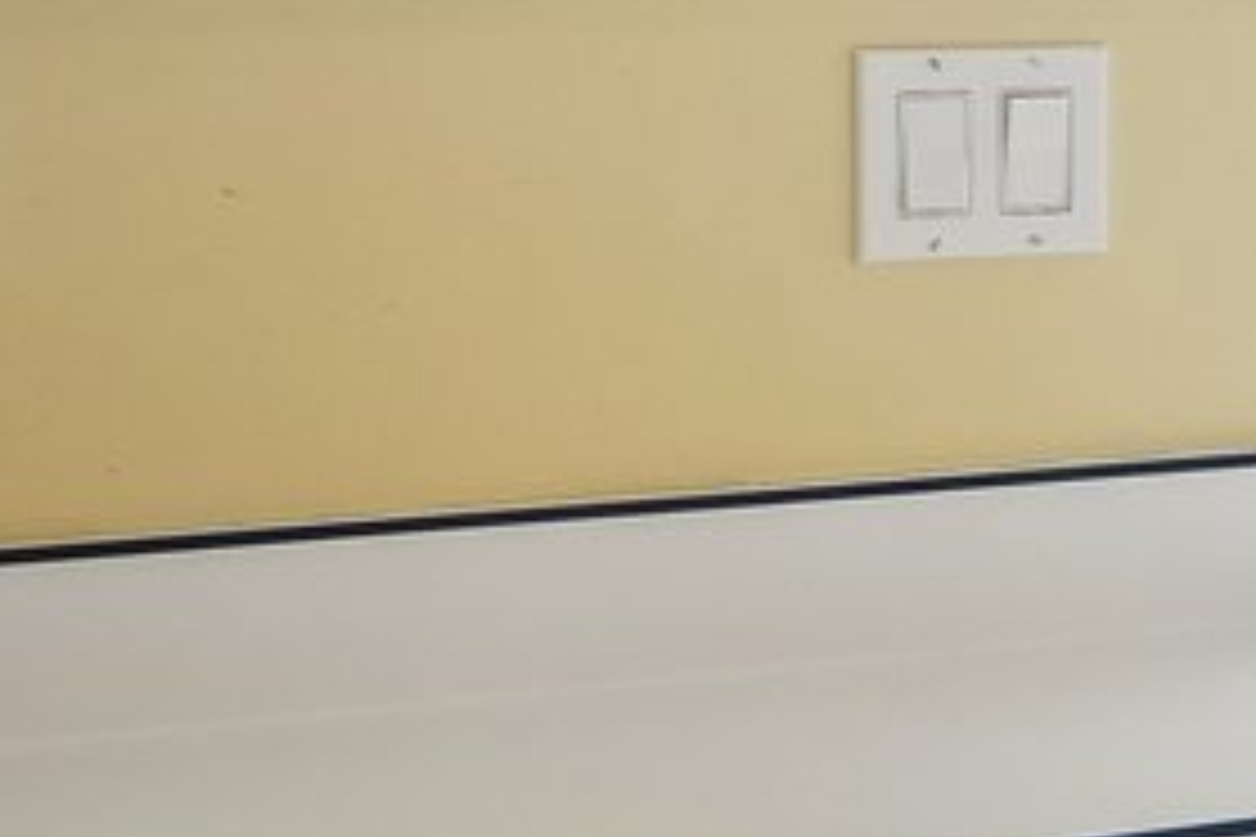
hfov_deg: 9.6
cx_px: 4313
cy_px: -56
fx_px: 4489
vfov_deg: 10.5
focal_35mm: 129
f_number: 8
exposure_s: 1/60
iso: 400
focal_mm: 17.5
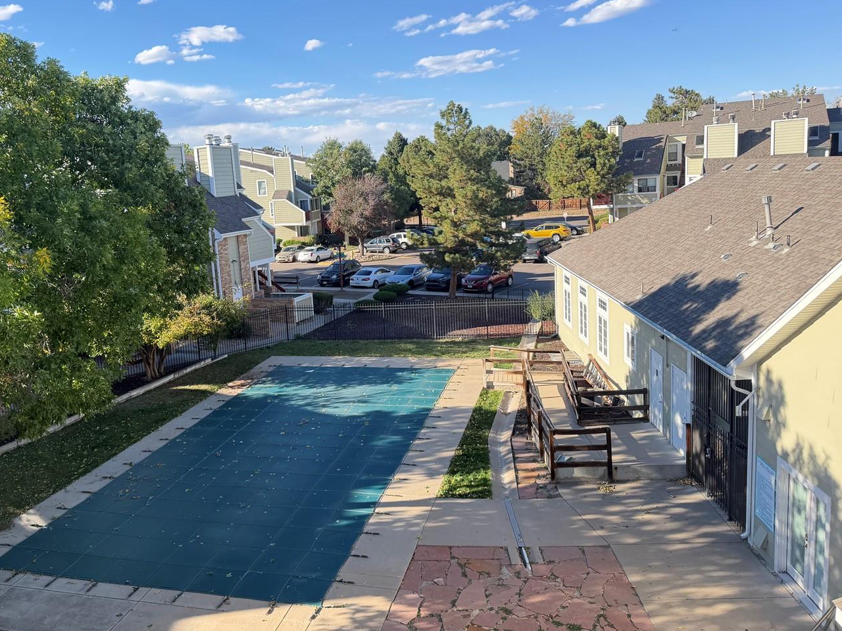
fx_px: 730
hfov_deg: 59.6
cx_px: 352
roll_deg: +4.0
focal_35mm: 30
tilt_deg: -9.1
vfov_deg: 46.8
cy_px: 293
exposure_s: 1/1337
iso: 100
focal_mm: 6.76
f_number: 1.78
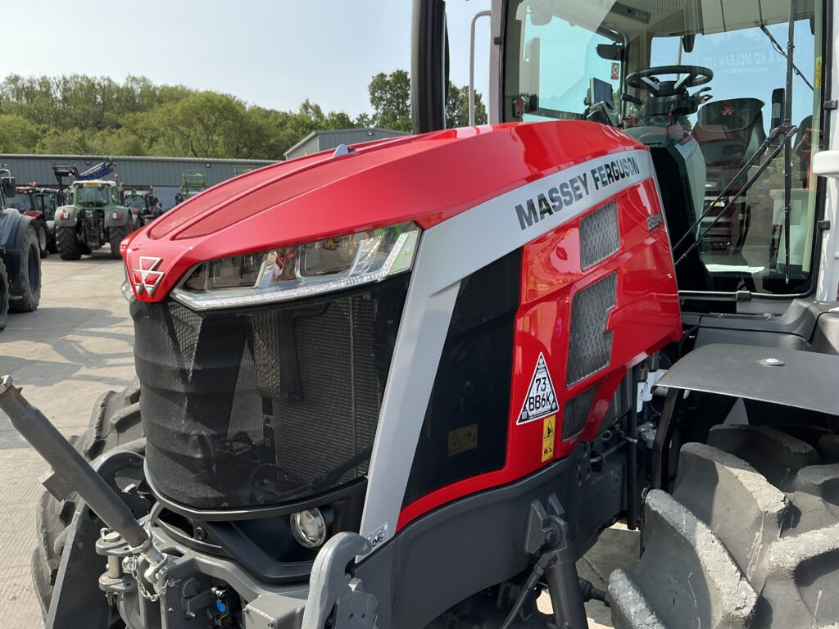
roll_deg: -1.2
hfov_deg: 63.4
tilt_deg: -5.6
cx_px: 420
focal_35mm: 28
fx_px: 679
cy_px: 314
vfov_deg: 49.7
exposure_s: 1/551
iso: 25
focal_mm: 3
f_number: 1.8
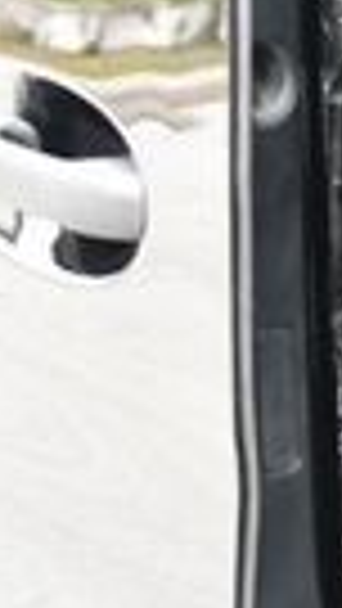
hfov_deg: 5.9
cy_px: 356
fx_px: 2884
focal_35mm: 179
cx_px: 1274
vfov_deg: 12.0
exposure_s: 1/125
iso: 800
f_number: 3.5
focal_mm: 18
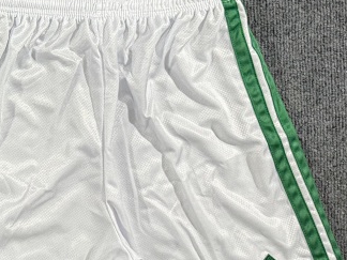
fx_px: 802
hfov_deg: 21.0
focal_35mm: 80
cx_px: -162
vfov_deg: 18.1
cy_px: 26
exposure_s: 1/60
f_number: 1.78
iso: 320
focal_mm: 6.76
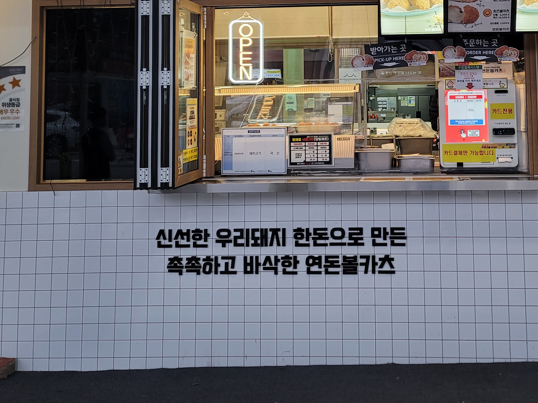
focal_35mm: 47
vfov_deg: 29.6
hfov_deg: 39.8
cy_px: 38
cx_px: 373
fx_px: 730
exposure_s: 1/120
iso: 100
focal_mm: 7
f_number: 1.8
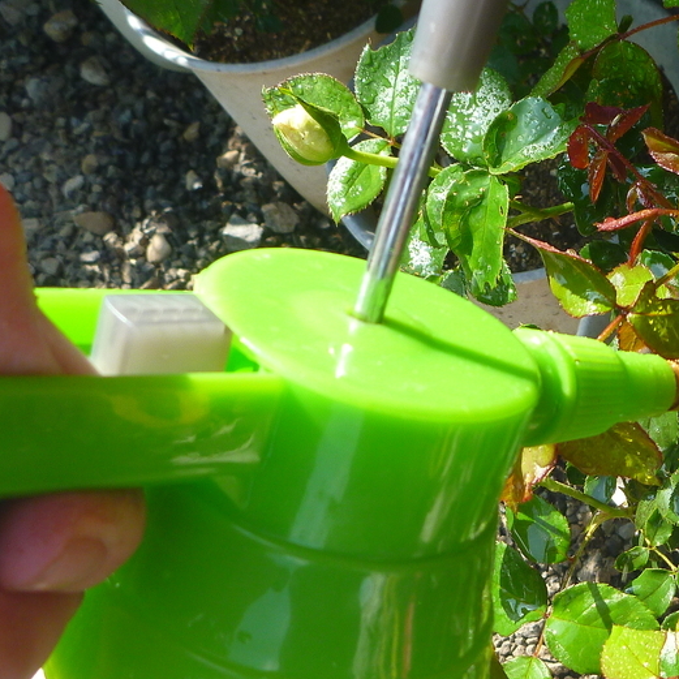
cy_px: 467
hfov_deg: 29.0
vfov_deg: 29.8
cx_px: 600
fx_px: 1265
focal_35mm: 57
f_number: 3.3
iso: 80
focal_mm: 4.9
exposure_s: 1/160
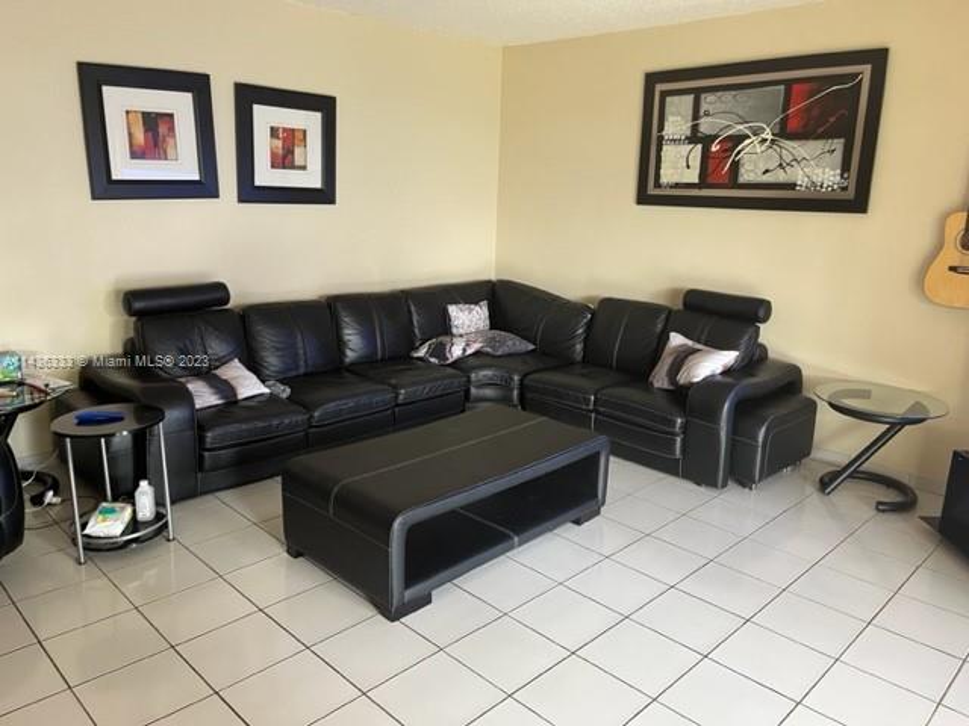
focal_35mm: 26
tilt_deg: -12.4
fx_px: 728
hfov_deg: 67.3
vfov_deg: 53.1
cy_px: 363
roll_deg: -1.6
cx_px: 484
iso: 160
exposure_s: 1/60
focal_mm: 5.1
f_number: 1.6
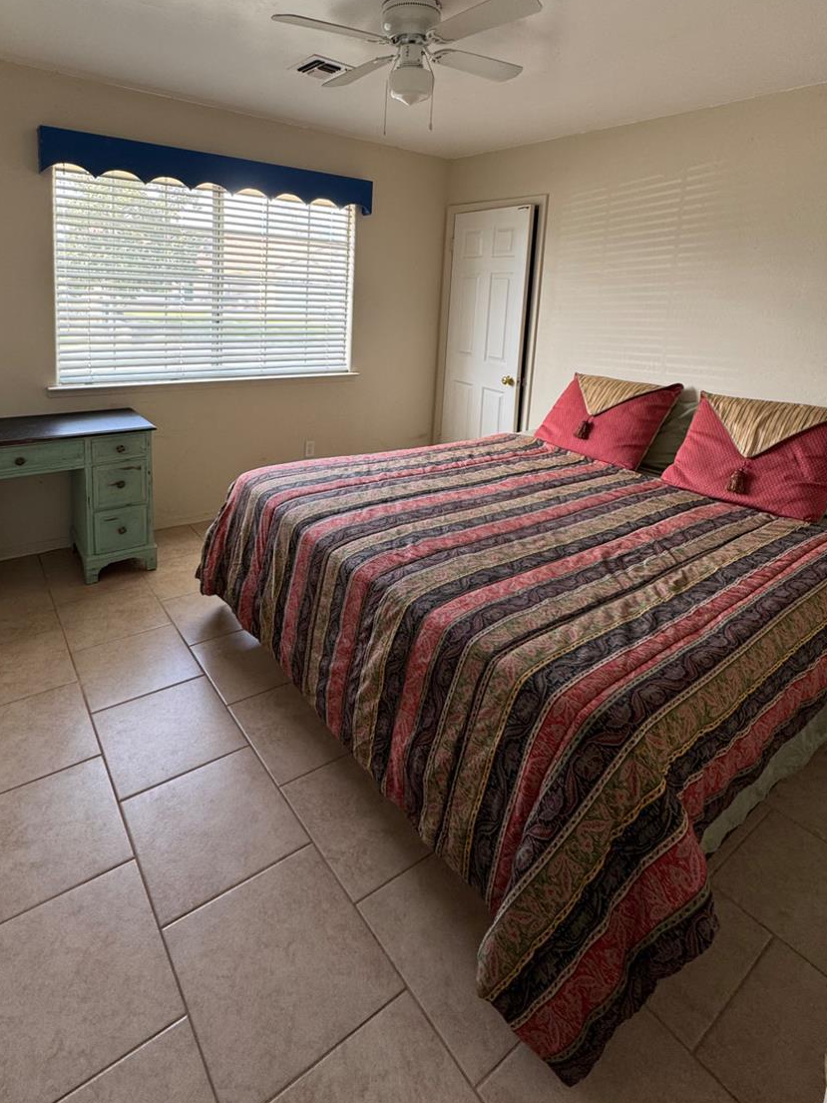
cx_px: 366
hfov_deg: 68.5
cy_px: 371
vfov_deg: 81.9
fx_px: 605
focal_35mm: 19
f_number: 2.2
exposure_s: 1/99
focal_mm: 2.22
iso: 80
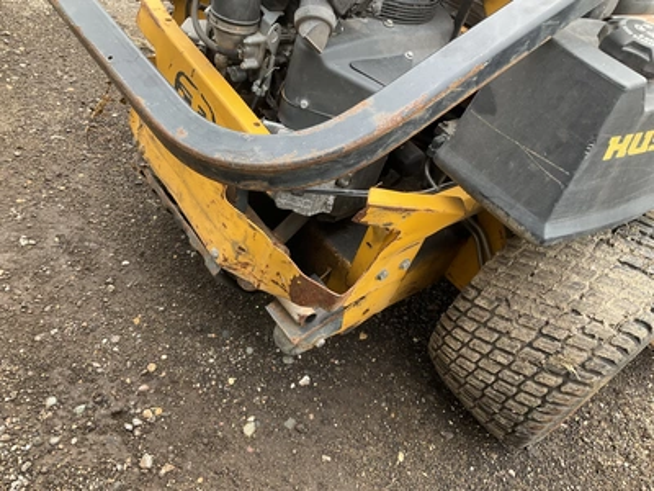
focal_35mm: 29
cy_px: 246
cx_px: 327
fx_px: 548
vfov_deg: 48.2
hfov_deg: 61.7
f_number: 1.8
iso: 16
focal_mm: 3
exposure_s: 1/122
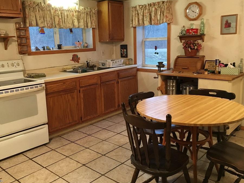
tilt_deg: -10.2
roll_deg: +2.2
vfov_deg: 42.9
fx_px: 233
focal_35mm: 33
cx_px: 117
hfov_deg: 55.3
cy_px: 85
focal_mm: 4.15
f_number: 2.2
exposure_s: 1/24
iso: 200
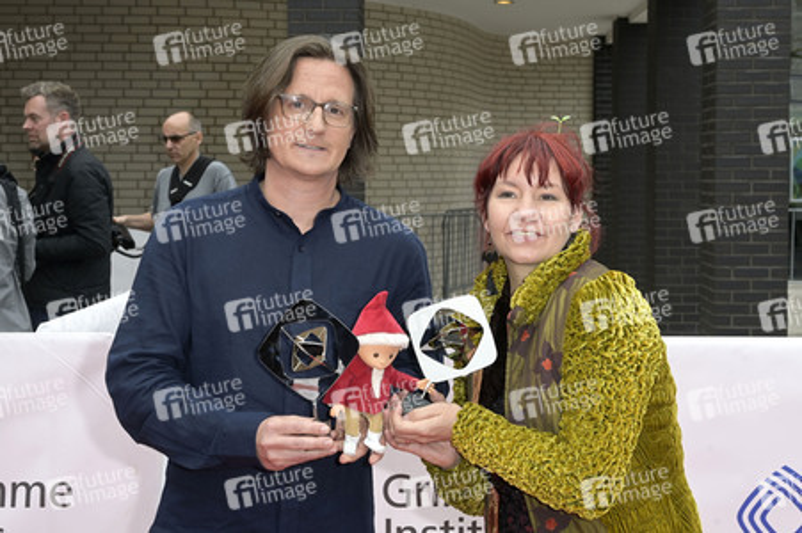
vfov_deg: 29.8
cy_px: 266
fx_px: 1002
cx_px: 401
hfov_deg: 43.6
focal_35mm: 45
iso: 800
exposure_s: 1/250
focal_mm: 45
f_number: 7.1
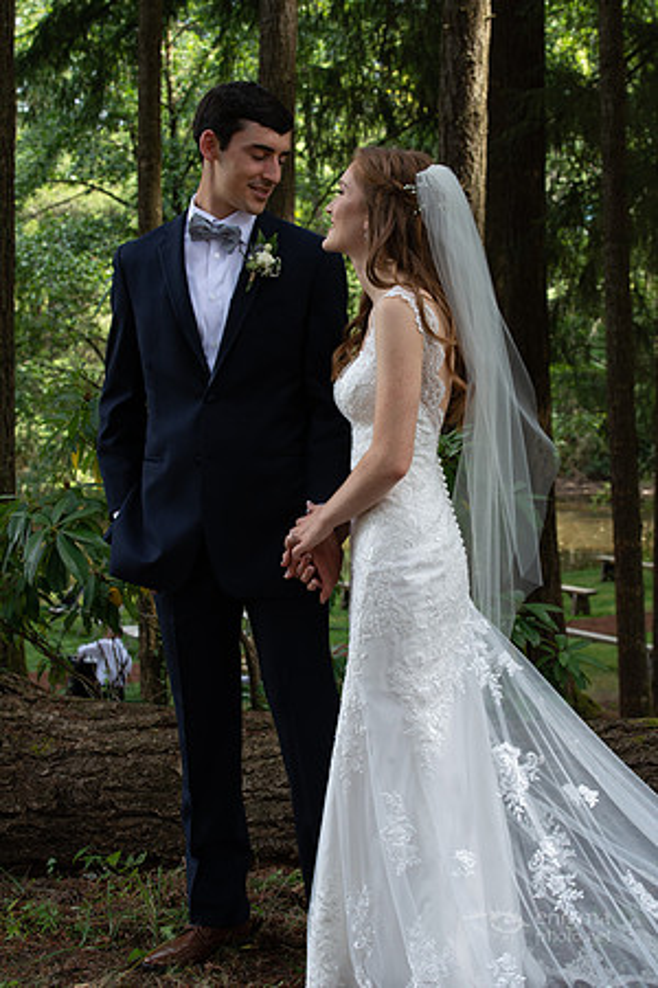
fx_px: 1919
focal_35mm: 70
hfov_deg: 19.5
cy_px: 494
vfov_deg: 28.8
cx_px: 329
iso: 800
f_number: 10
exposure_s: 1/200
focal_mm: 70
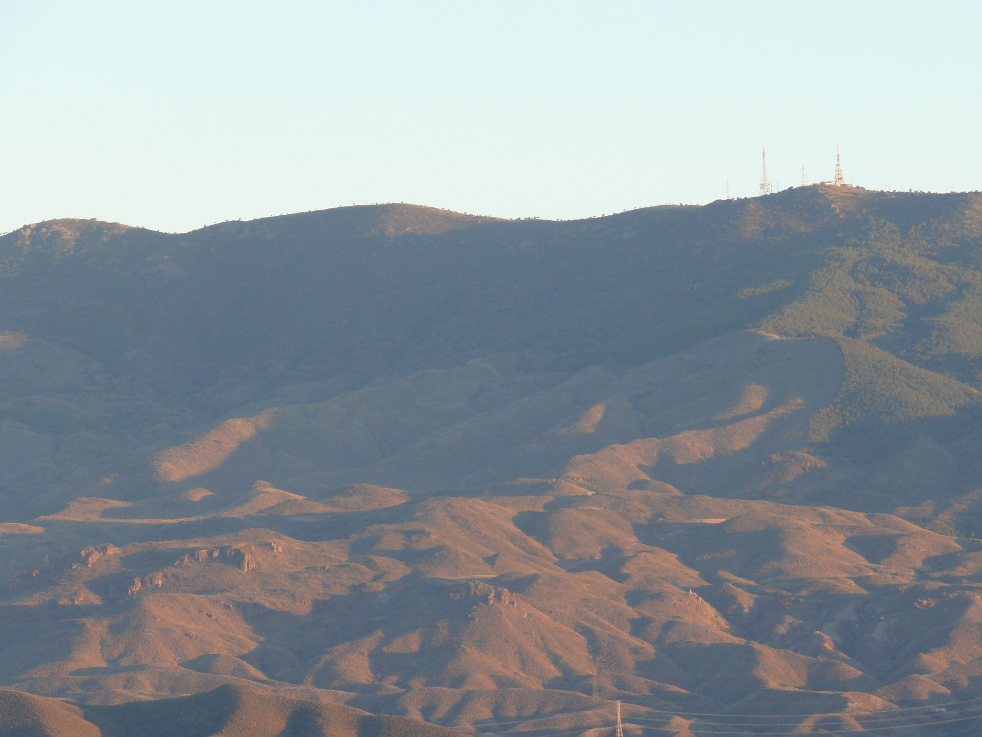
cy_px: 499
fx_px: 5816
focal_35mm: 205
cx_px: 599
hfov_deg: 9.6
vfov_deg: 7.2
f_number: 4
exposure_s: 1/100
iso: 100
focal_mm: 31.4
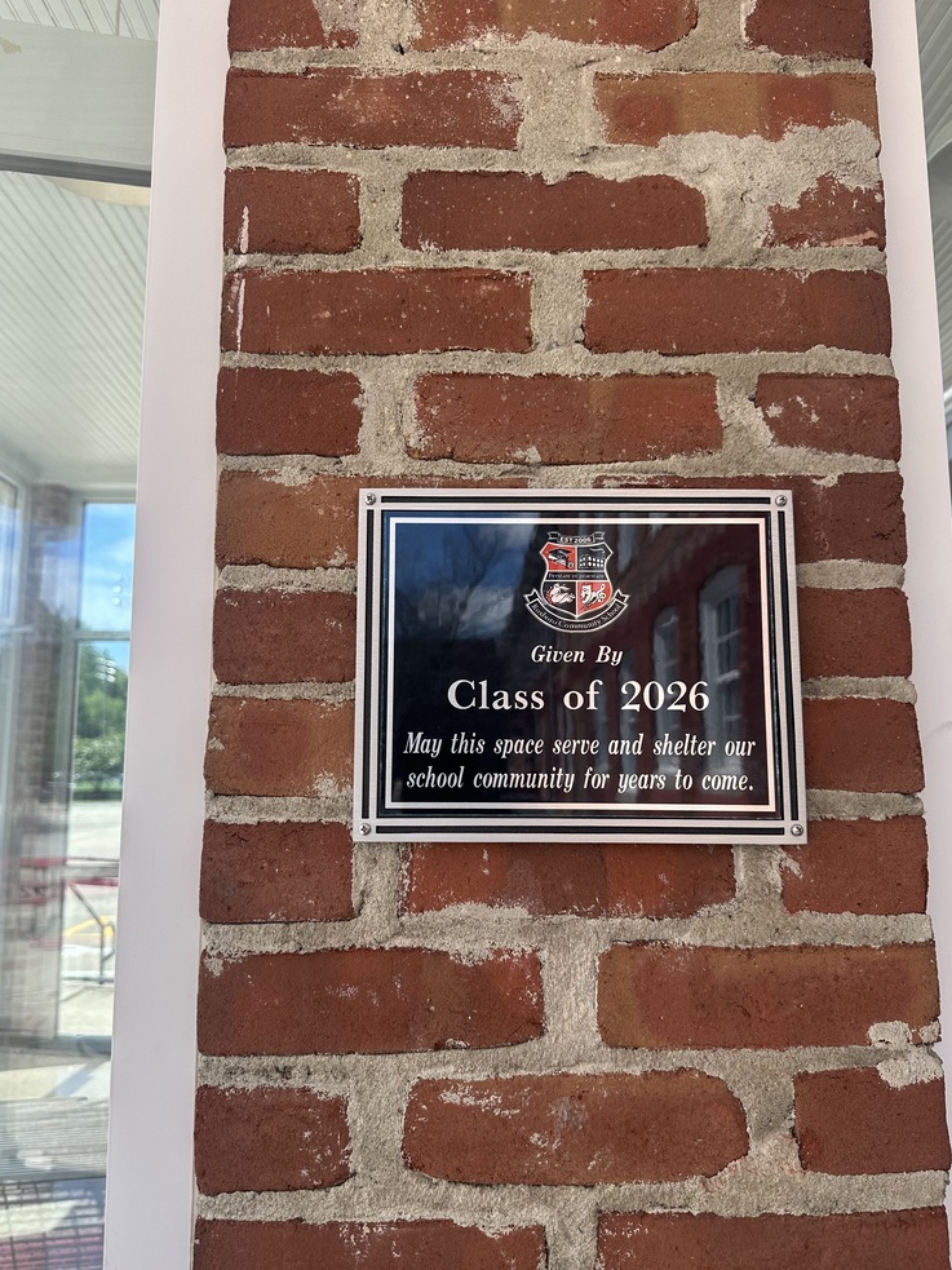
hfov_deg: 54.9
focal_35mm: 25
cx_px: 481
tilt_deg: +8.7
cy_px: 650
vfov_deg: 69.4
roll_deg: -0.9
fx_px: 917
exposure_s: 1/903
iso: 80
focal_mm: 6.86
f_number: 1.78
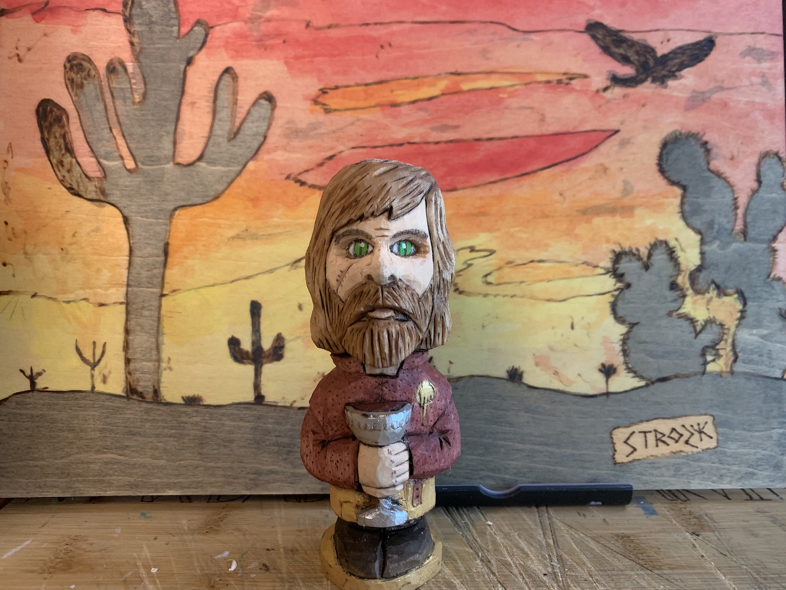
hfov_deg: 67.3
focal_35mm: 26
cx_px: 393
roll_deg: -1.9
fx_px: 590
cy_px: 295
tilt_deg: -8.1
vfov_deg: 53.1
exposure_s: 1/32
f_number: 1.8
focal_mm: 4.25
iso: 400
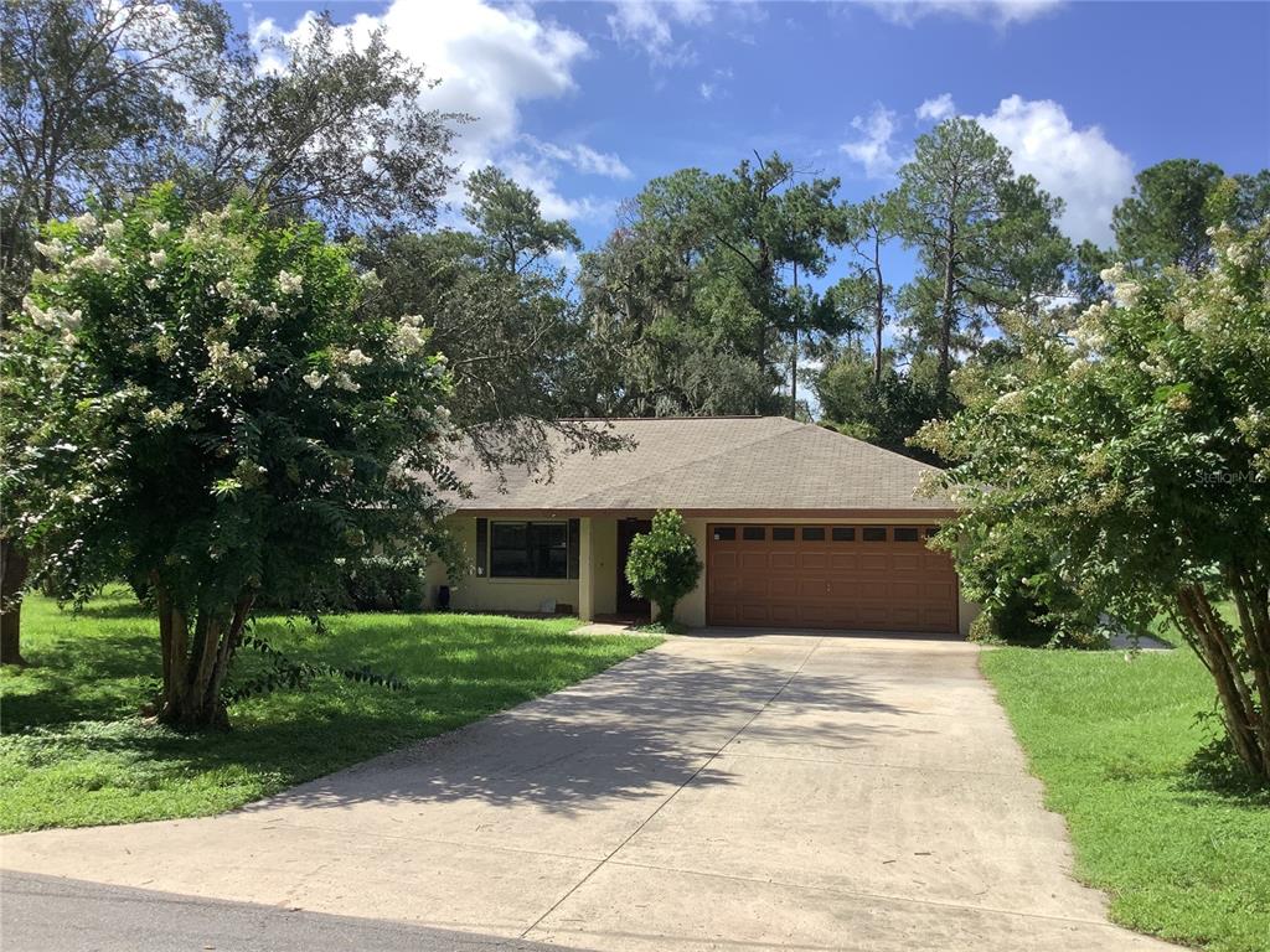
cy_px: 476
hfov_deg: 58.4
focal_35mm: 31
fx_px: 1137
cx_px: 635
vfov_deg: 45.4
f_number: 2.4
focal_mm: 3.3
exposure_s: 1/981
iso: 25
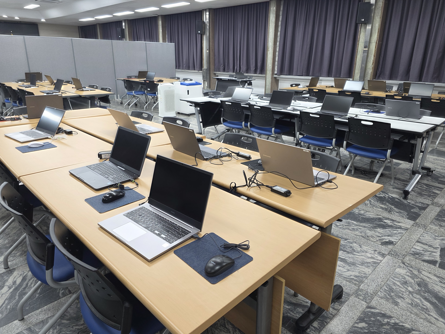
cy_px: 164
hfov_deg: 71.6
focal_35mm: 24
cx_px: 230
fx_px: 309
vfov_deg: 56.8
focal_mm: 6.3
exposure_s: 1/120
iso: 200
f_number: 1.7
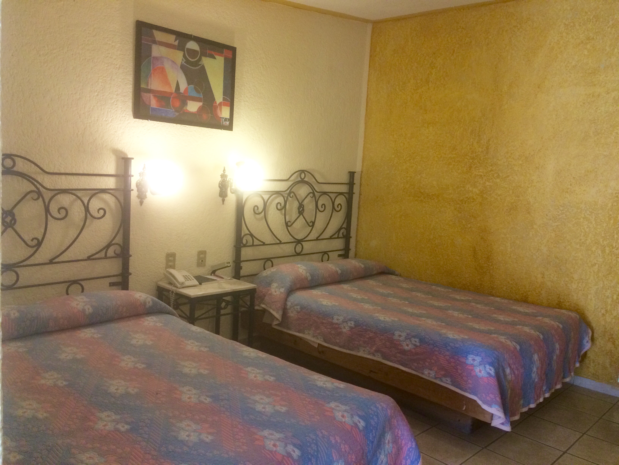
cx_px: 310
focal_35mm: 29
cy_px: 232
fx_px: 519
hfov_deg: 61.7
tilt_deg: -5.4
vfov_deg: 48.2
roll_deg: -2.1
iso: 125
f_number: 2.2
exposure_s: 1/30
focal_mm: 4.15
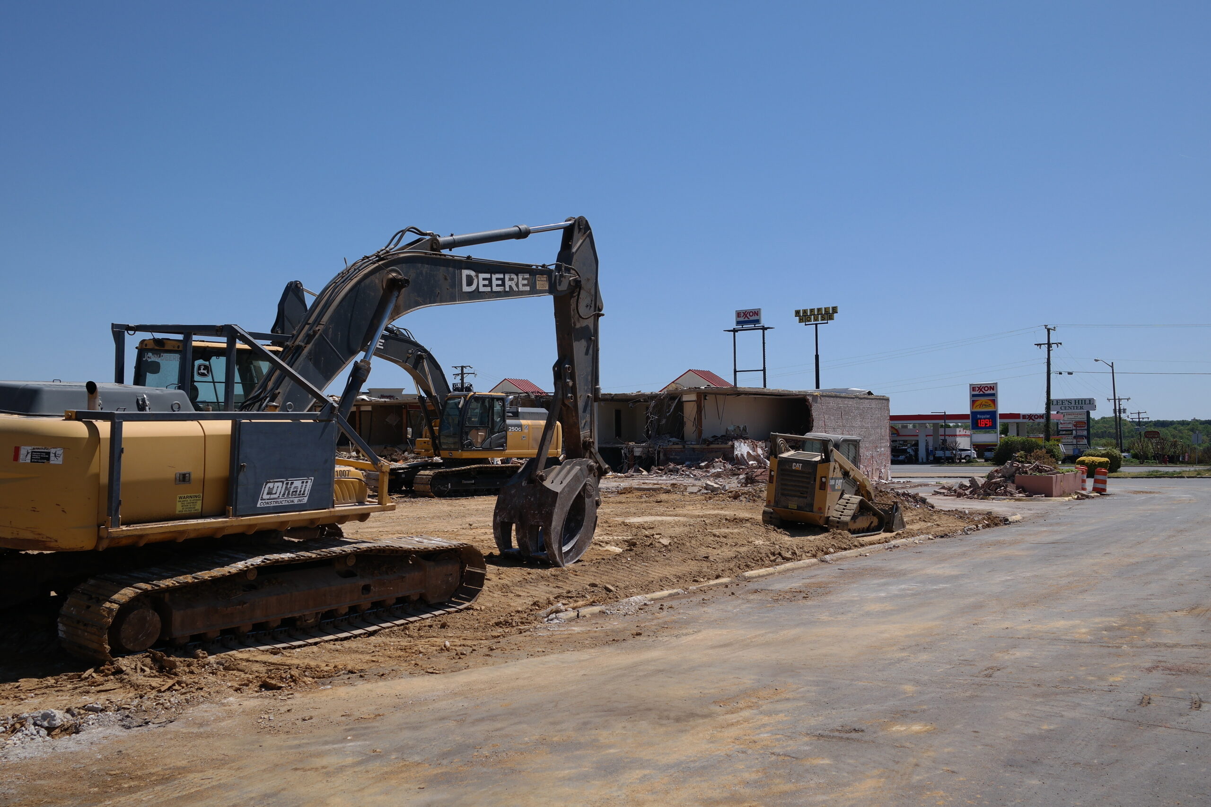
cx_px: 606
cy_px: 404
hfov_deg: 61.9
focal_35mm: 30
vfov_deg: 43.6
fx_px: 1009
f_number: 8
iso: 100
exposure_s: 1/400
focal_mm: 20
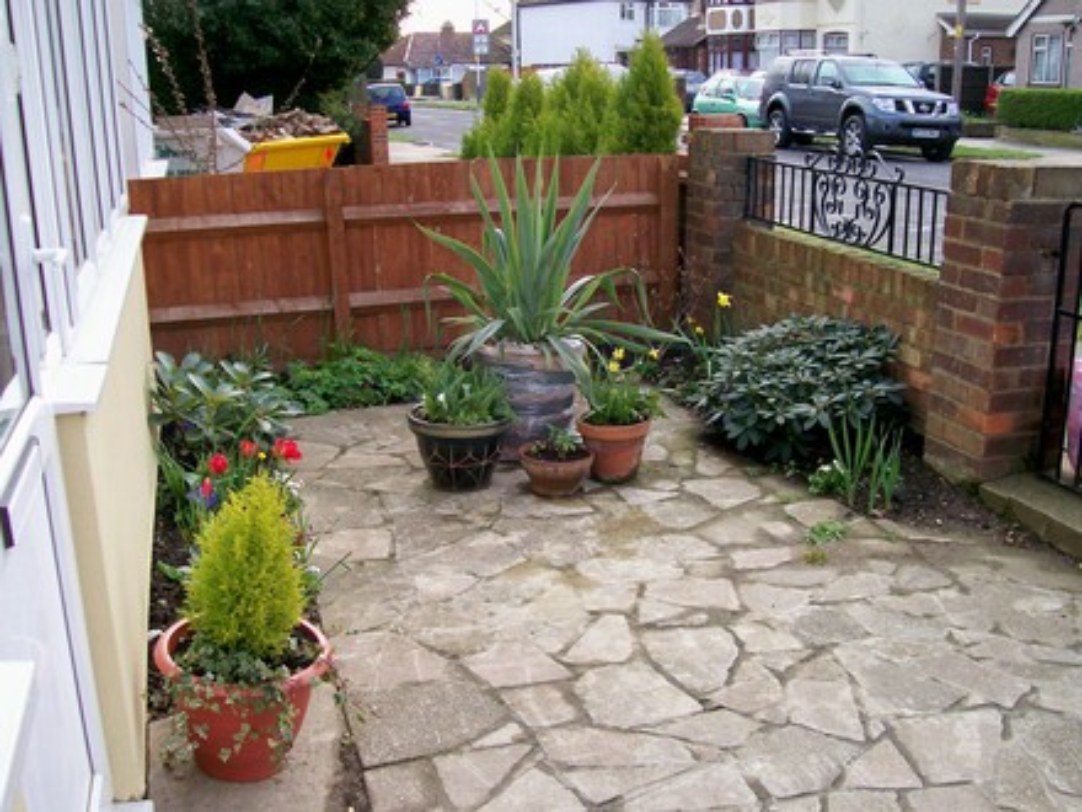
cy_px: 406
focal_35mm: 36
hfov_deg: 51.4
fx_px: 1125
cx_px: 541
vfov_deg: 39.7
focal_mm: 6
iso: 80
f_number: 2.7
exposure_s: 1/318
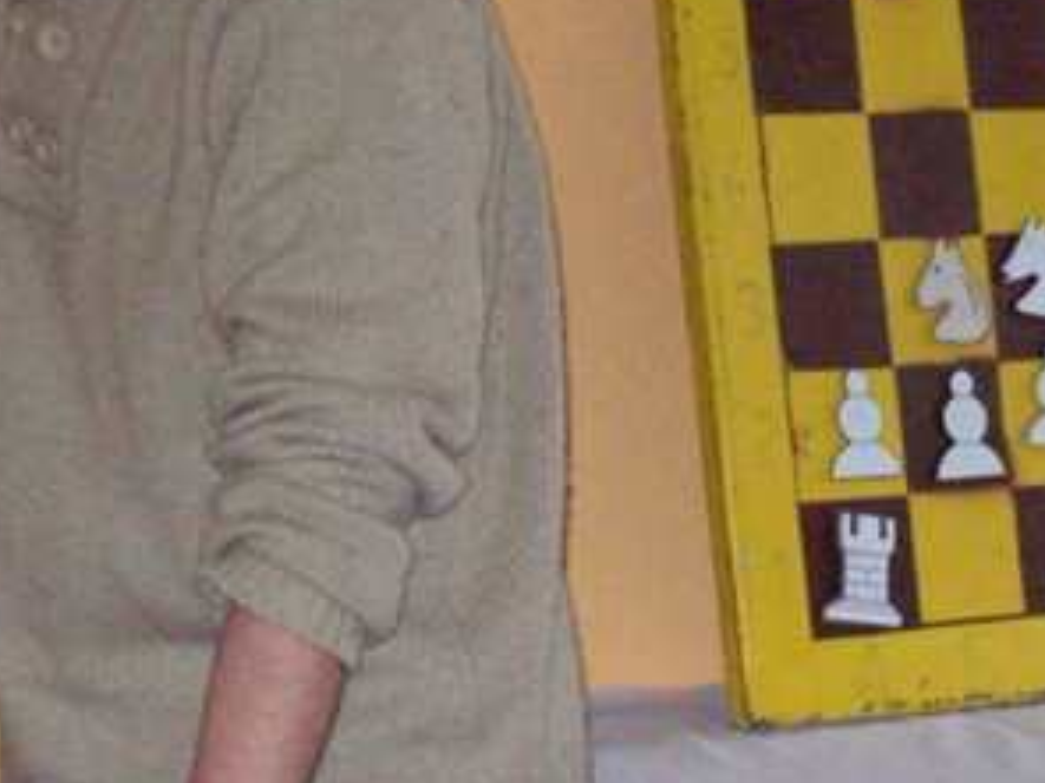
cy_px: 174
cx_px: 680
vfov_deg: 7.8
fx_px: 5703
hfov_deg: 10.5
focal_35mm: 189
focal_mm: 14.3
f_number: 4.3
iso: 800
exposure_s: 1/223
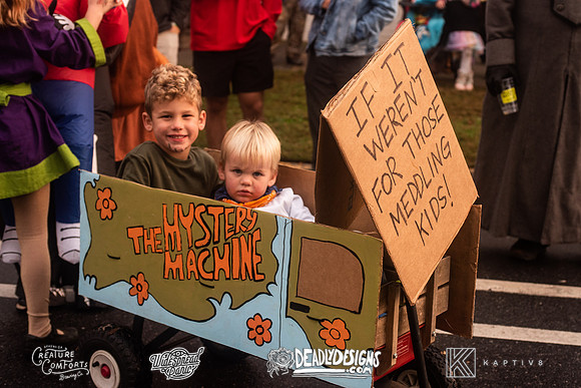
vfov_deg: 23.2
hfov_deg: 34.2
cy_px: 170
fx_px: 943
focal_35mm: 58
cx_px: 326
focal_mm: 52
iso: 500
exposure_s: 1/100
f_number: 4.5
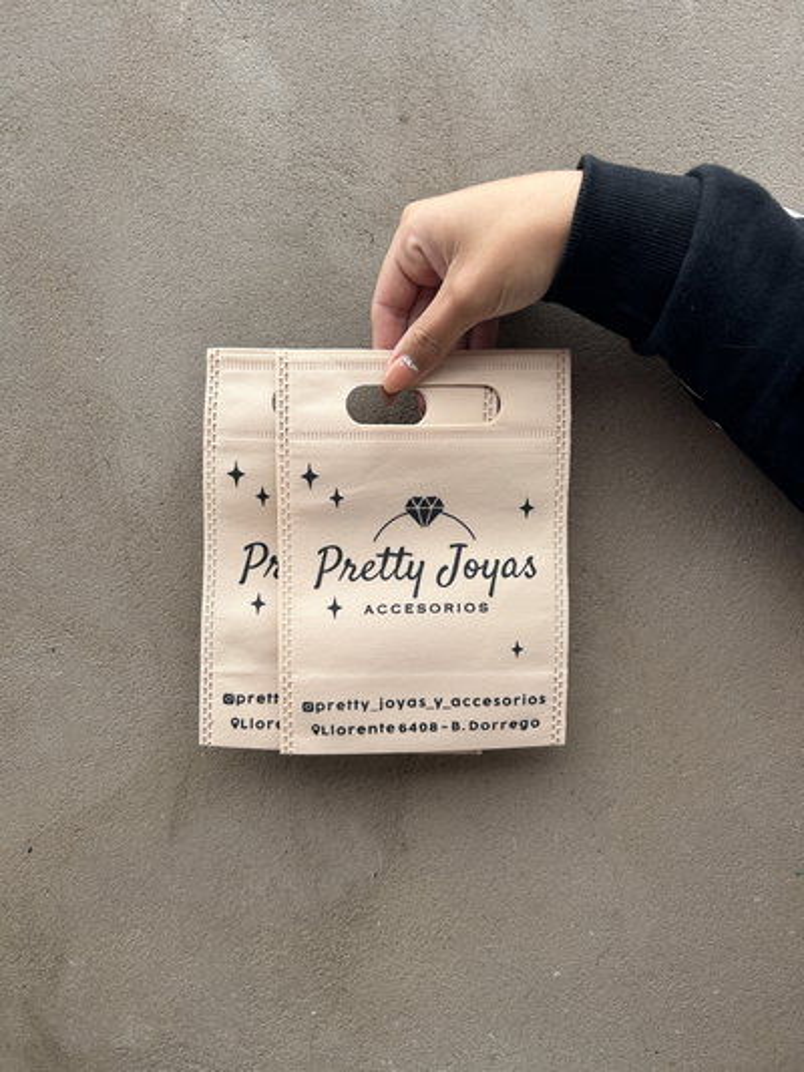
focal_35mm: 26
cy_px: 536
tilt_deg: -5.0
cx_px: 402
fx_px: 805
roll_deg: +1.4
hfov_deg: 53.1
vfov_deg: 67.3
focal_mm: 5.7
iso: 40
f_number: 1.5
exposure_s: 1/156
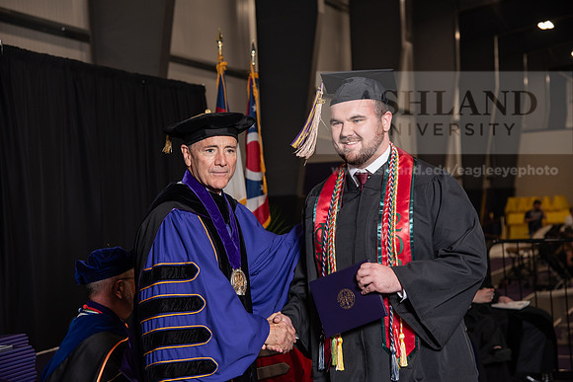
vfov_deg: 17.5
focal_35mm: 78
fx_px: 1242
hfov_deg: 26.0
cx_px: 286
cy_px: 191
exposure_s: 1/200
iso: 1000
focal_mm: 78
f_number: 5
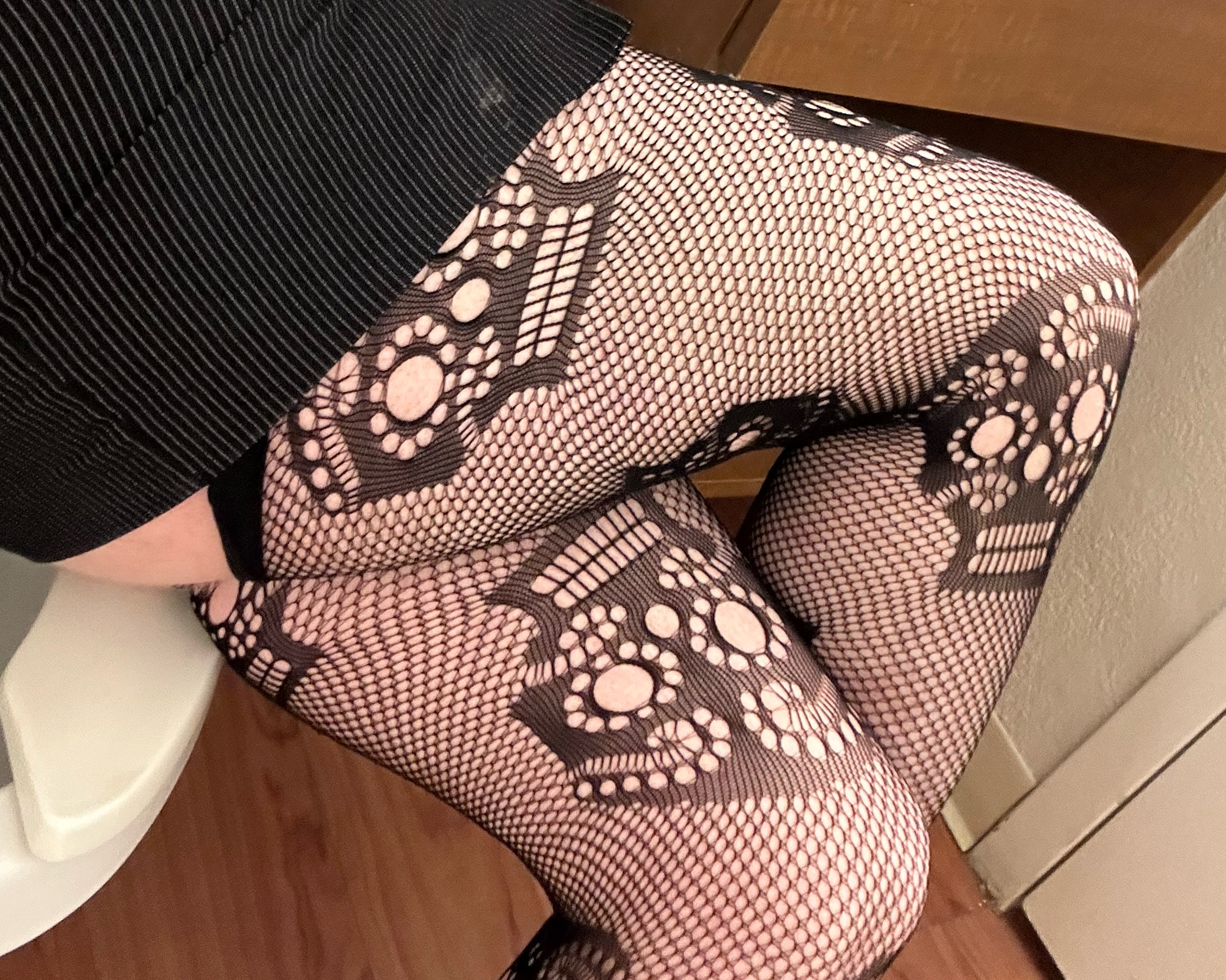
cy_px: 197
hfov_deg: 45.8
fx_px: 1451
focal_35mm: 40
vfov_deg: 36.1
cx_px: 608
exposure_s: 1/36
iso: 320
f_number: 1.9
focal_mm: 2.69
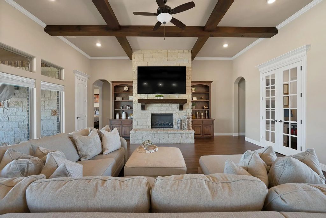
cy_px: 109
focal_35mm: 14
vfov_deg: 81.3
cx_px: 163
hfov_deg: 104.2
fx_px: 127
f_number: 9
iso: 640
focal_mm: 14
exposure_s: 1/8
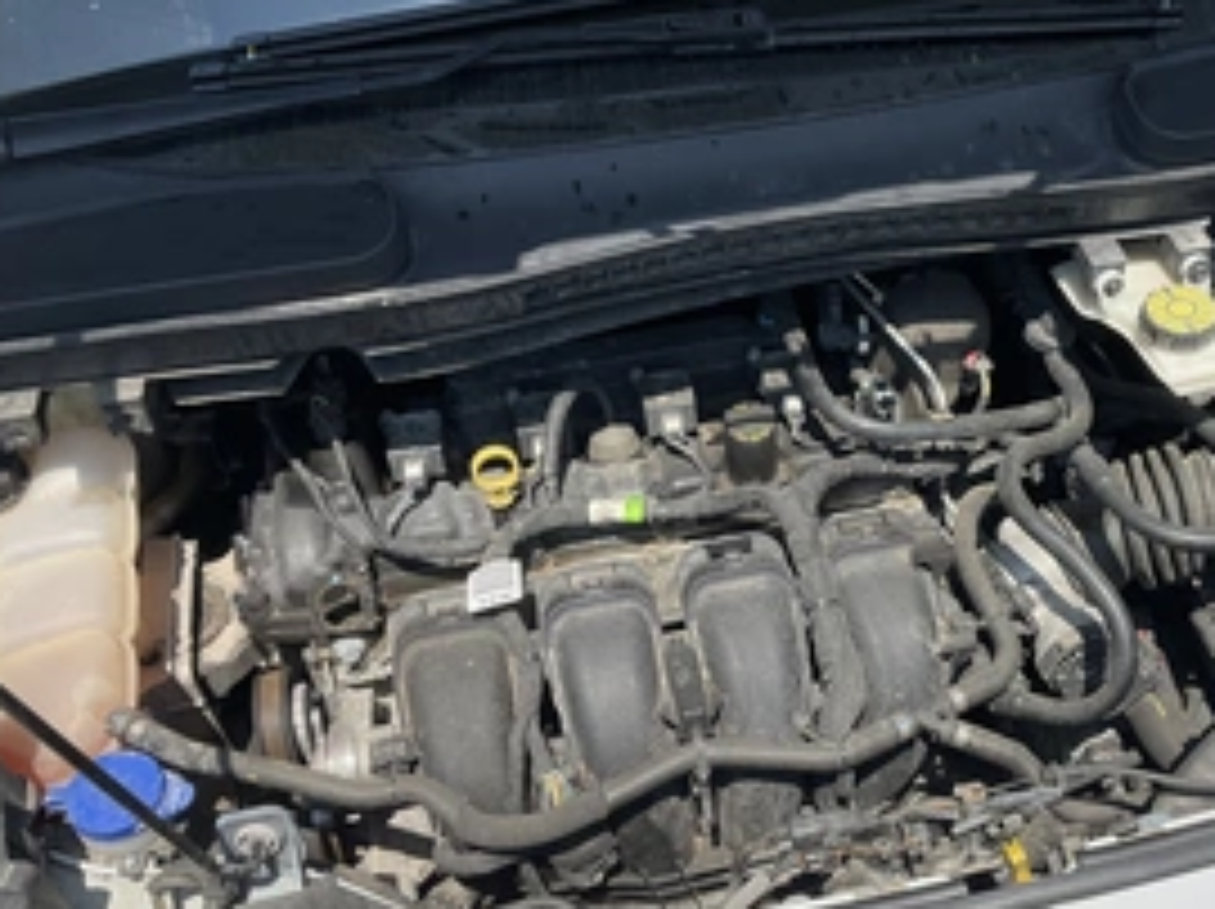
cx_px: 814
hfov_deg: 43.2
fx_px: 1508
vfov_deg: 33.5
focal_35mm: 43
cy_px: 459
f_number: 1.8
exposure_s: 1/1311
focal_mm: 3
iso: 25
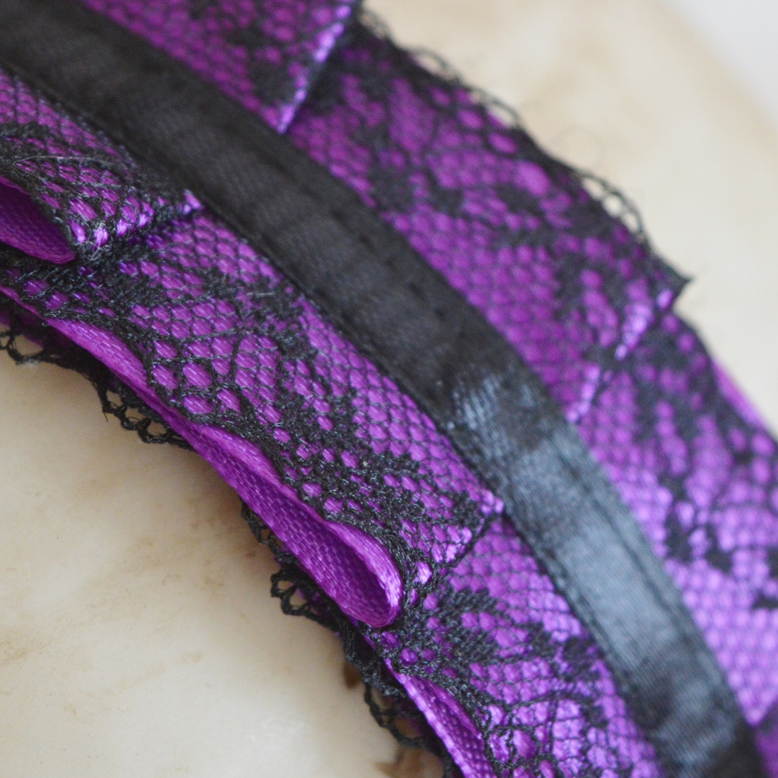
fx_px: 3077
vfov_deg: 14.4
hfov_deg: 14.4
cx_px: 399
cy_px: 319
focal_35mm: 121
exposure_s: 1/80
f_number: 5.6
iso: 1600
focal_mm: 52
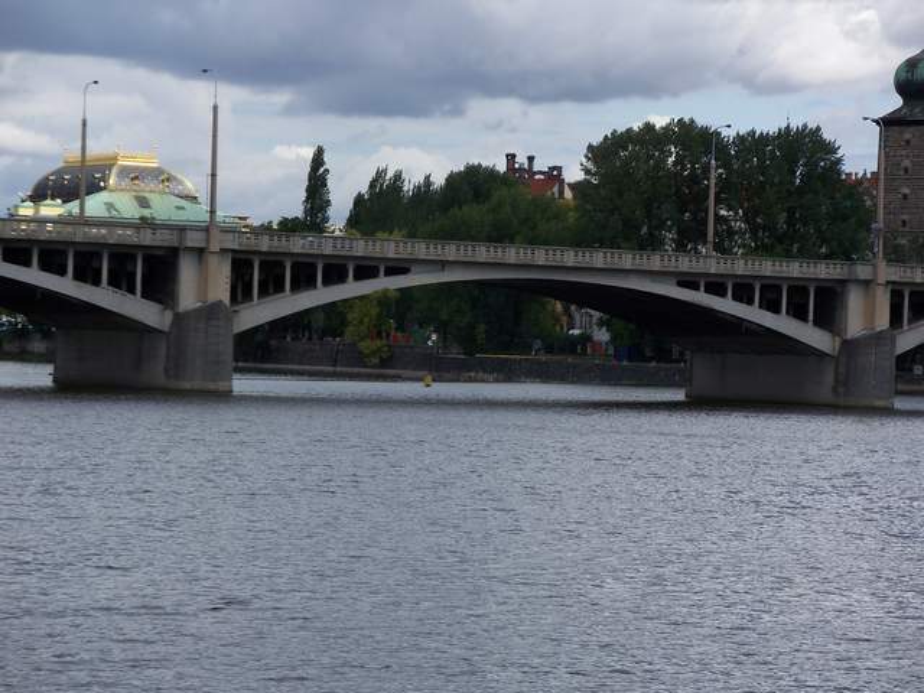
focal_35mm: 133
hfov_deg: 14.8
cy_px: 346
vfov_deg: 11.1
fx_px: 3550
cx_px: 462
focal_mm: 28
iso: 64
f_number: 5.6
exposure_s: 1/500
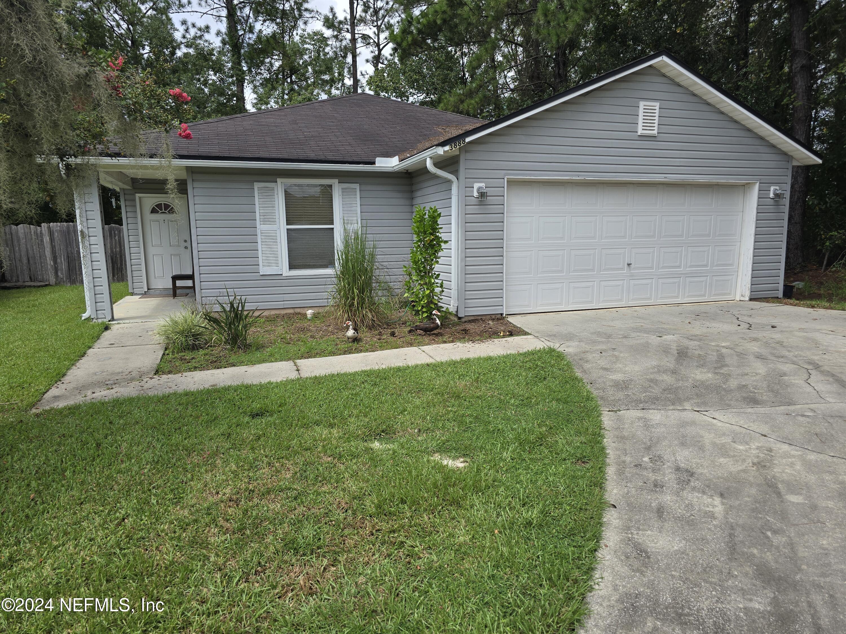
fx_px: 562
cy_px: 317
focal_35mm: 23
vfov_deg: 58.9
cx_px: 423
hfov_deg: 73.9
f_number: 1.7
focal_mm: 6.3
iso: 12
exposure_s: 1/643
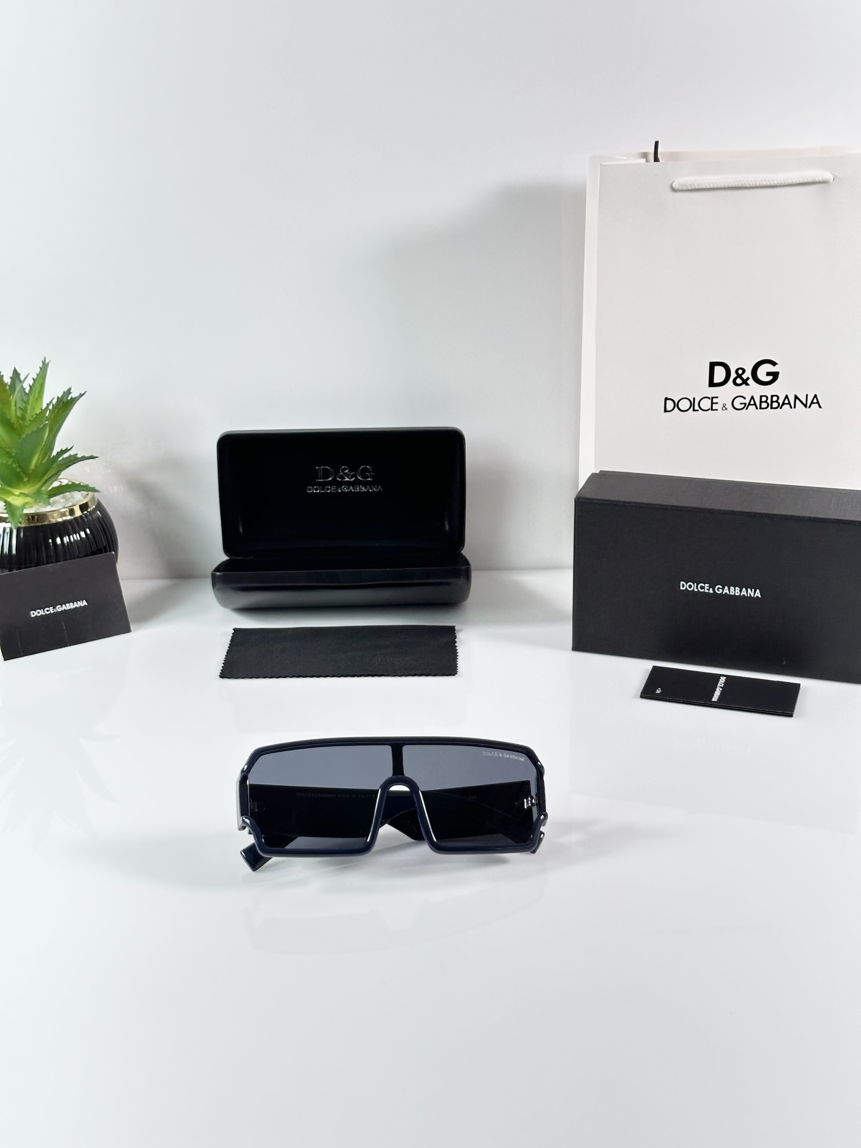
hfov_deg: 30.3
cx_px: 430
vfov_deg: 39.7
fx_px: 1592
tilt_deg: -21.9
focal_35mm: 48
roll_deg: +0.4
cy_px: 574
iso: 50
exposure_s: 1/50
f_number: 1.78
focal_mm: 6.86
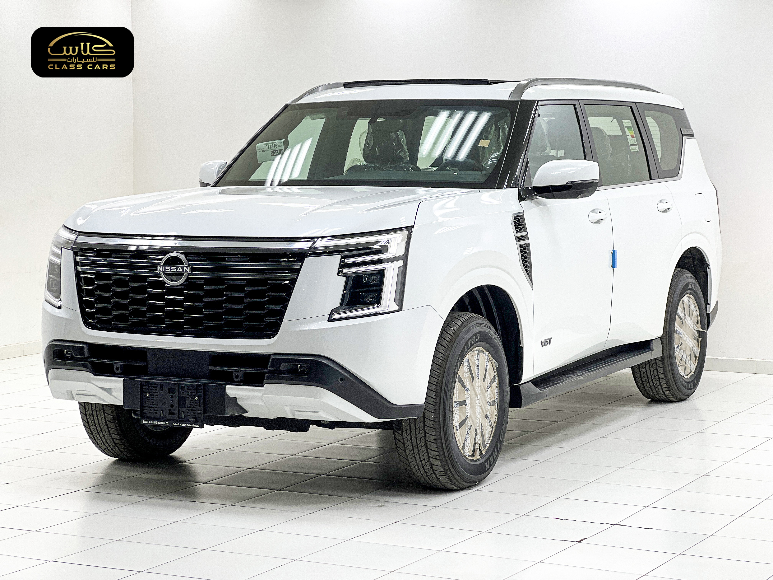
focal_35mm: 77
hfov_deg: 25.3
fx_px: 1719
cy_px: 290
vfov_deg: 19.1
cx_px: 386
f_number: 2.8
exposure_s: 1/120
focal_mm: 9
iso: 40
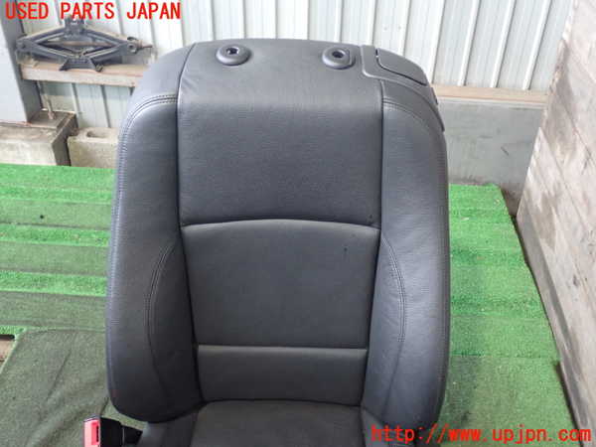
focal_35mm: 38
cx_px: 298
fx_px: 654
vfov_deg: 37.7
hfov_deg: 49.0
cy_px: 224
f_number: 2.7
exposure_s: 1/20
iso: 800
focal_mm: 6.83
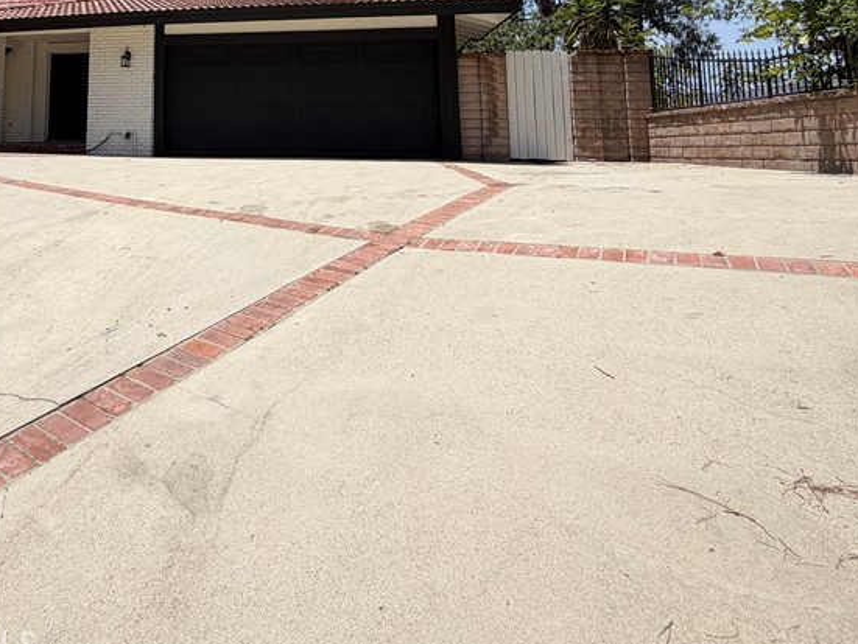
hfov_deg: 63.0
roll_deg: -0.4
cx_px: 206
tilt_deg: +6.6
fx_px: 645
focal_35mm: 26
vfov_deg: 47.9
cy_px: 70
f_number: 2.2
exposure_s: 1/1235
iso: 25
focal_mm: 2.22
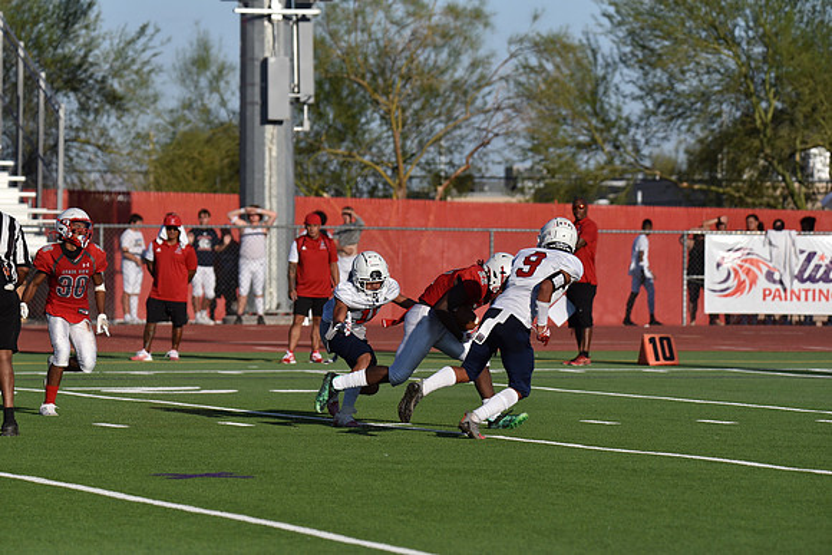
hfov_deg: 8.6
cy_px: 278
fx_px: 5548
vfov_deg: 5.7
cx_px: 416
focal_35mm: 240
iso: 360
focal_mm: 240
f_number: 5.6
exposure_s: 1/4000
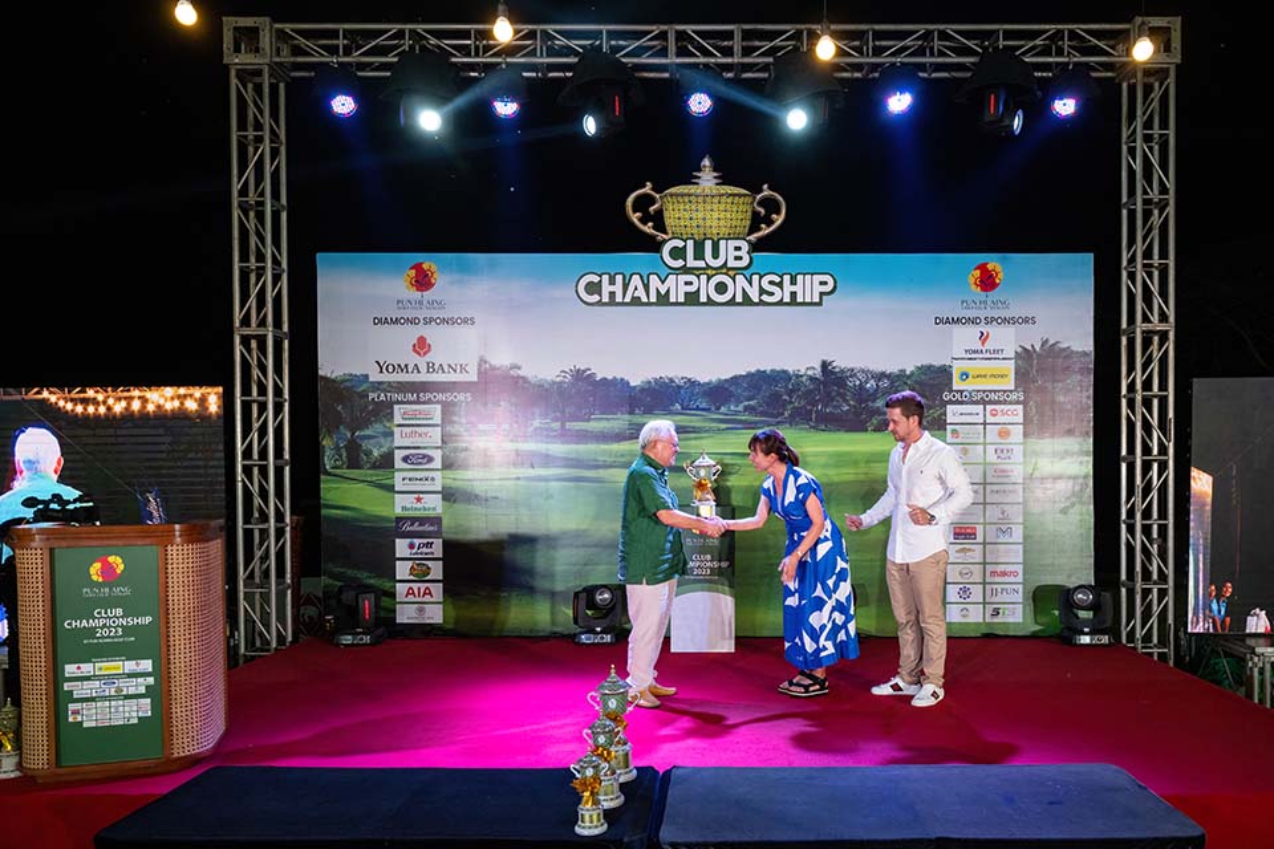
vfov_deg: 53.1
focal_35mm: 24
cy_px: 424
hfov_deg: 73.7
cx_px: 637
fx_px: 849
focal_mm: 24
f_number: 6.3
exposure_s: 1/200
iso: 1100
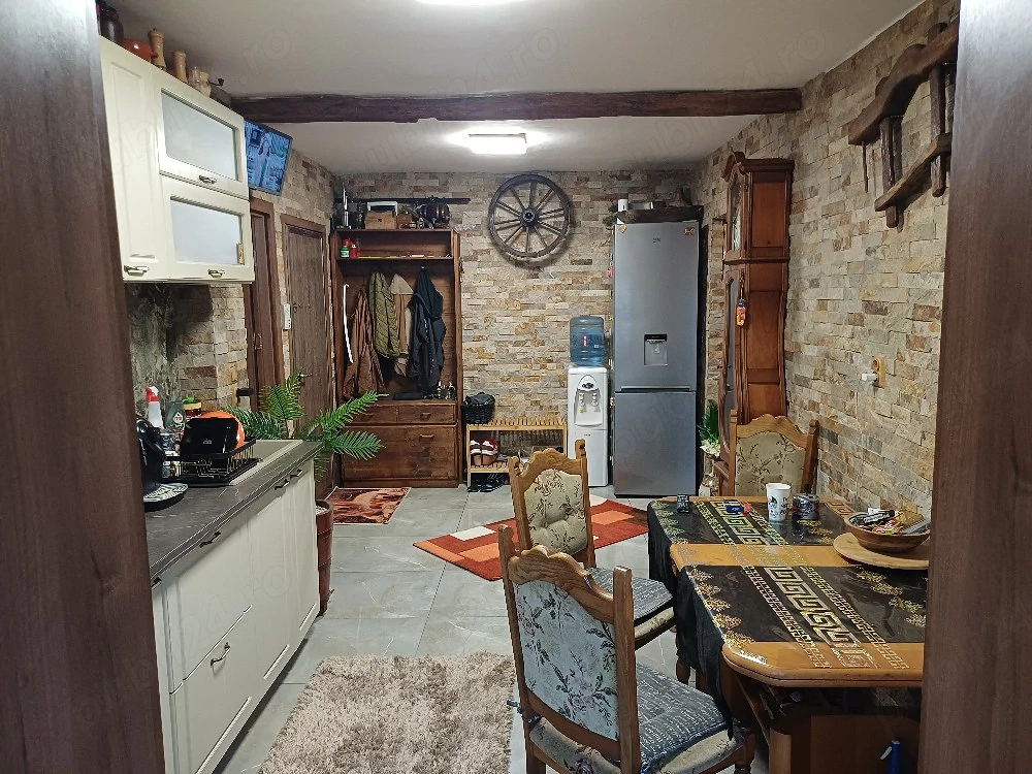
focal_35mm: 25
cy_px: 387
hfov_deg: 69.4
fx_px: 745
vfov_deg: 54.9
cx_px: 516
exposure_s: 1/33.4
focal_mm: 4.65
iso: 320
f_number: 1.8
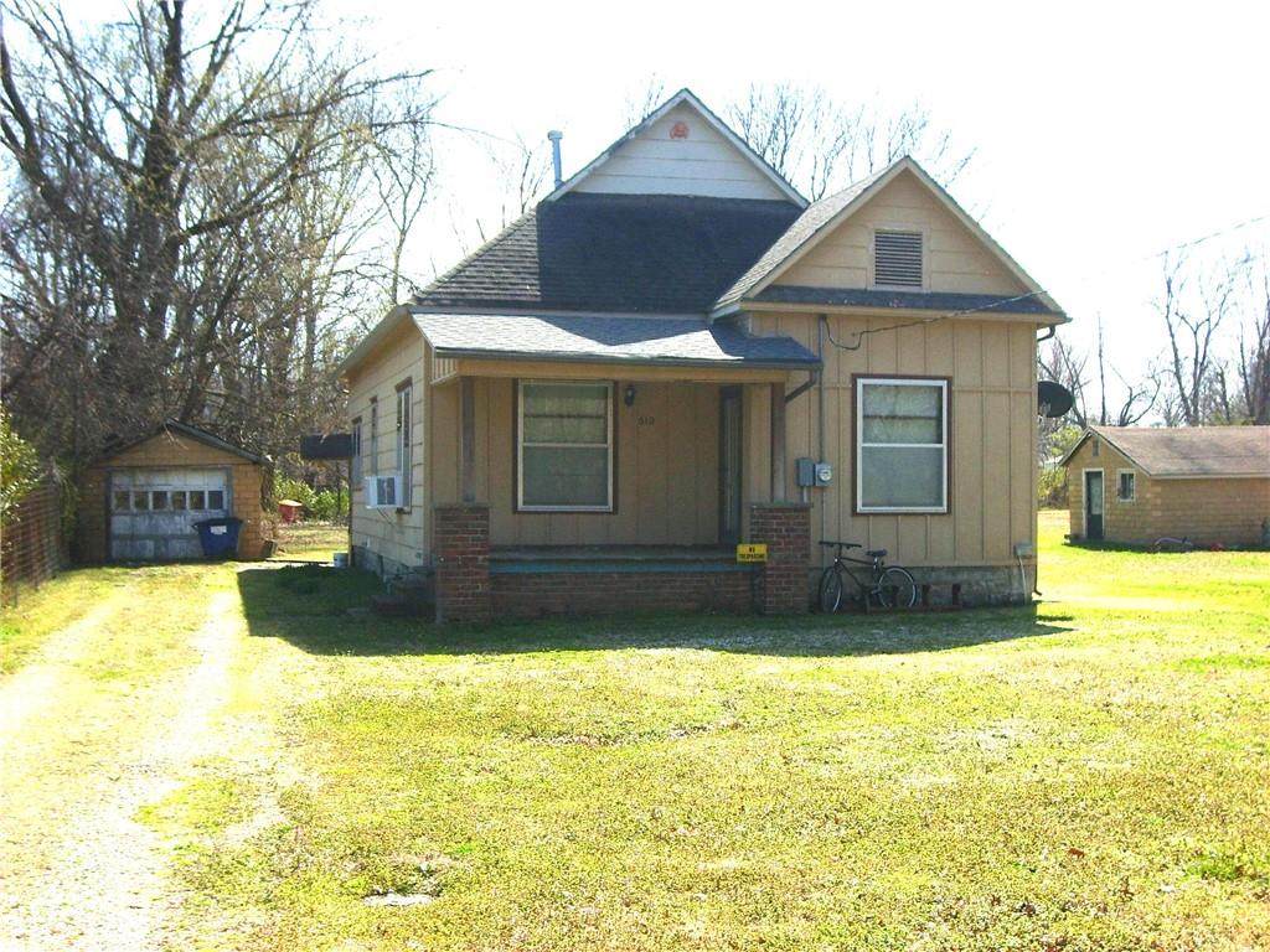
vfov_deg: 33.6
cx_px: 635
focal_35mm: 43
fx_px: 1578
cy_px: 476
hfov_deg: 43.9
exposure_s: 1/750
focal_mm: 7.2
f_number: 3
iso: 50
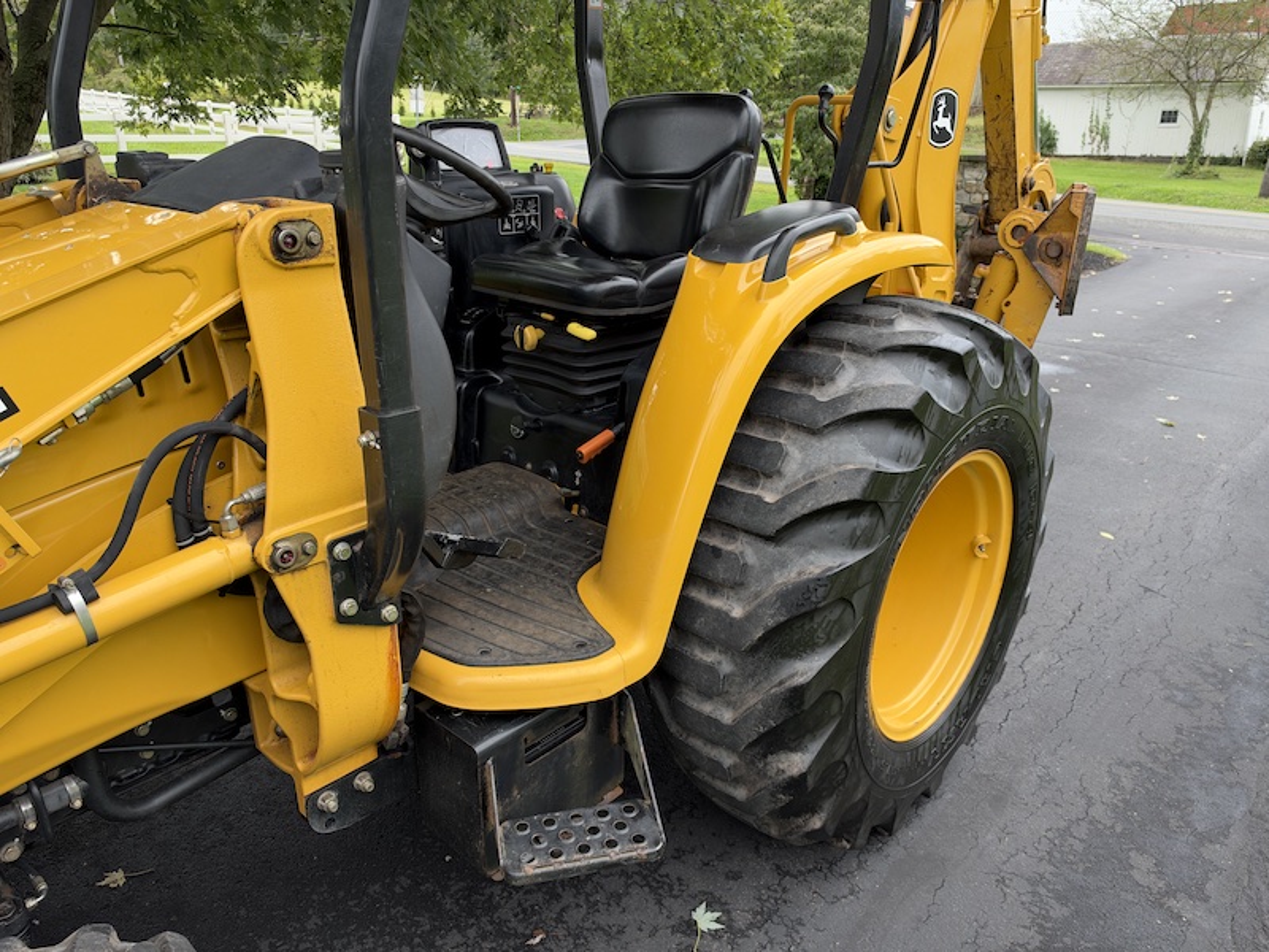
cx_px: 634
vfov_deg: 56.8
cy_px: 476
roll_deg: +1.0
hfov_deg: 71.6
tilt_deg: -18.1
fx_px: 880
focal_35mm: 24
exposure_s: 1/223
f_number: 1.8
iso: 64
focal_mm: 6.93
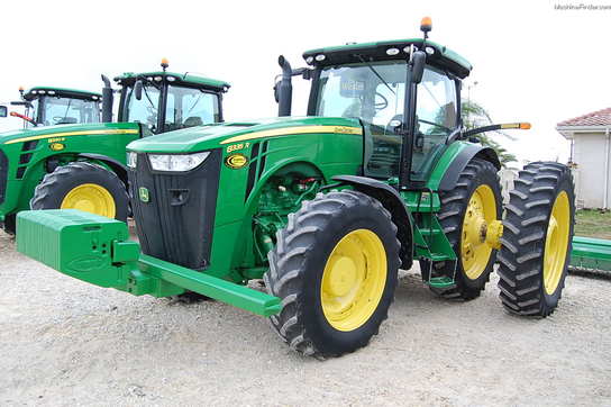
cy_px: 204
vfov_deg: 47.9
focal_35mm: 27
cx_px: 306
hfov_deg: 67.4
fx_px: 458
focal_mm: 18
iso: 320
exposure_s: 1/125
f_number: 5.6
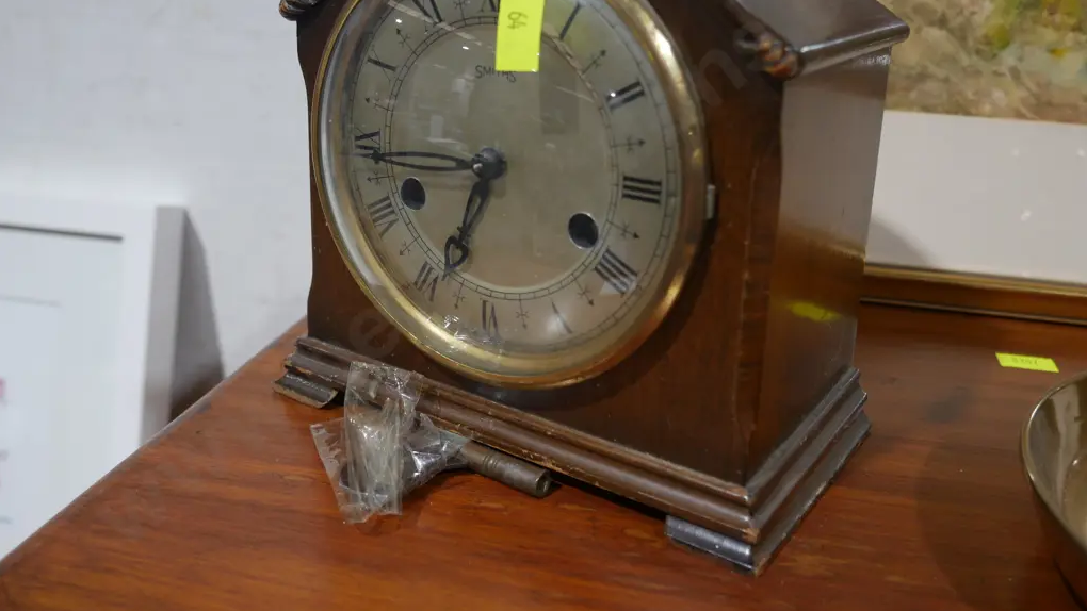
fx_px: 1009
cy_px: 205
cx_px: 544
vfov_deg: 33.4
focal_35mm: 35
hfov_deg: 56.6
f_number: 3.6
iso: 320
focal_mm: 16
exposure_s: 1/60
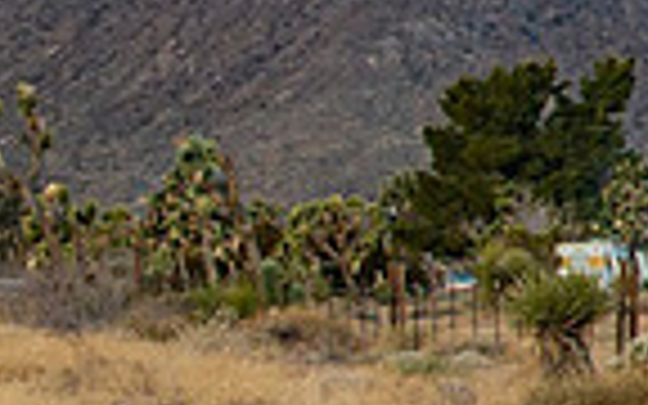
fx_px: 8106
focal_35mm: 459
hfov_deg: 4.5
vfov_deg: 2.9
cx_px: -477
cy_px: 398
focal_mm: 112
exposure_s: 1/200
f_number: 4
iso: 400
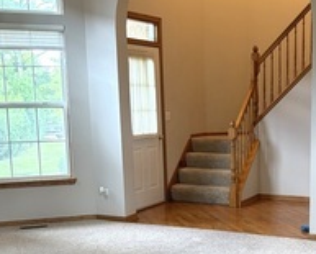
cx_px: 242
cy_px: 195
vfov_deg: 24.0
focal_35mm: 63
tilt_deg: -9.8
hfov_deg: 29.4
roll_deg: +0.7
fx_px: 590
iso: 200
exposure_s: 1/120
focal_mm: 5.96
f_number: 1.6
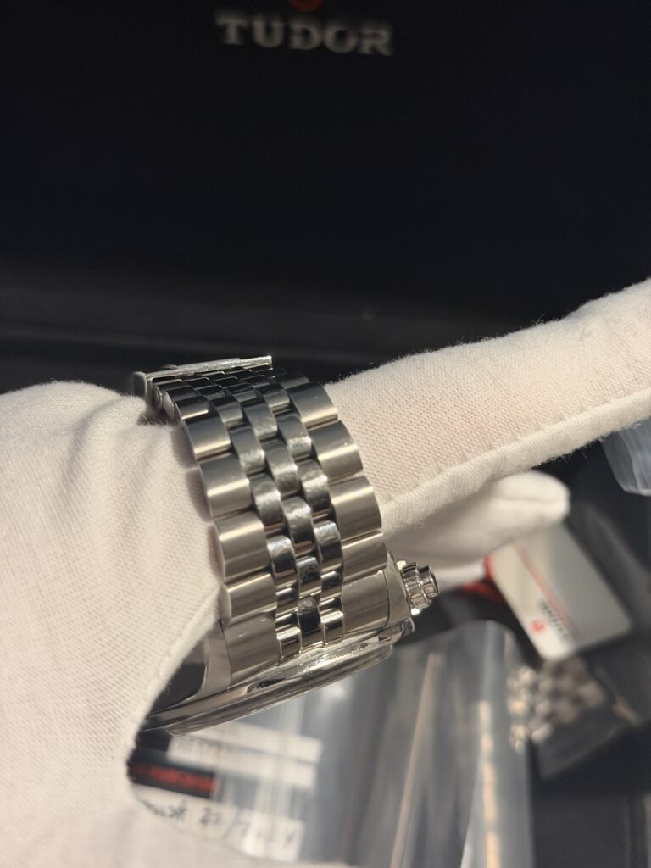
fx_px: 1204
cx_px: 326
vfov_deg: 39.7
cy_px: 434
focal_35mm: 48
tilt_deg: -58.3
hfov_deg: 30.3
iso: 400
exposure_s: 1/40
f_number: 1.78
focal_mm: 6.76
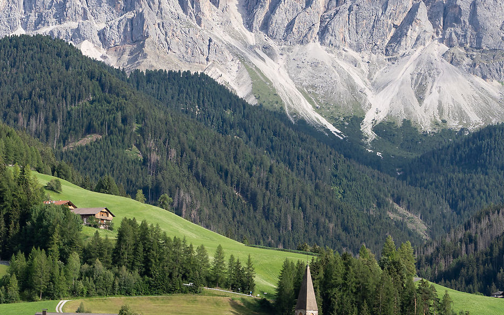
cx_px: 246
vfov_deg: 10.8
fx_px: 1662
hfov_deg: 17.2
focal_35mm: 121
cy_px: 134
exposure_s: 1/200
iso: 100
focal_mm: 46
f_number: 8
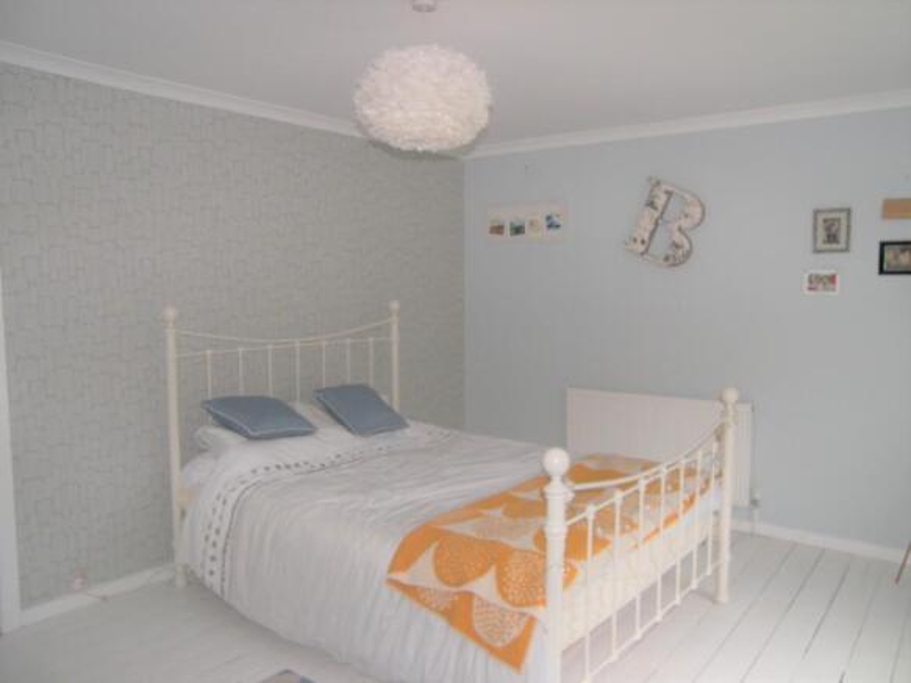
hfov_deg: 60.0
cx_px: 456
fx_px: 789
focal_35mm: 30
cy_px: 342
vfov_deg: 46.8
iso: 100
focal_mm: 6.3
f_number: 3.2
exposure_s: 1/30
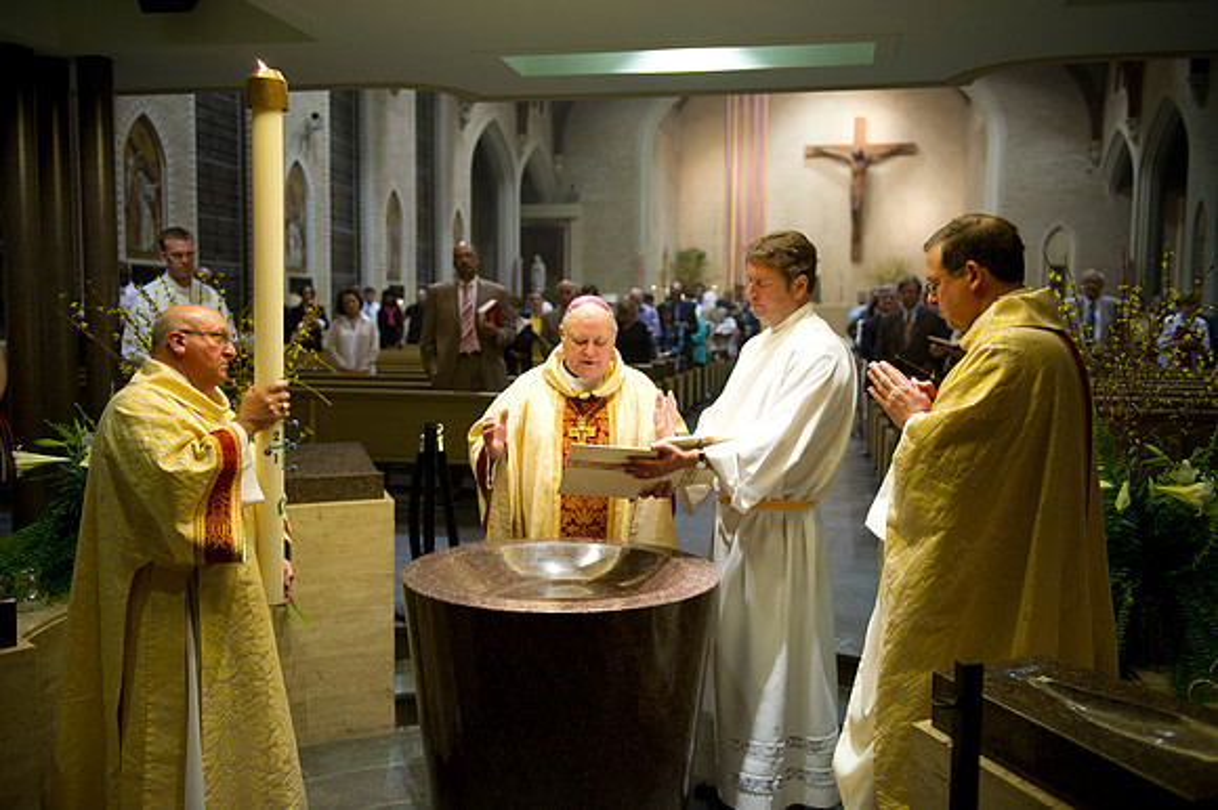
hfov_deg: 58.7
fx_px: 1082
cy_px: 405
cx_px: 609
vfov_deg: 41.1
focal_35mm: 32
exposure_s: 1/160
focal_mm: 32
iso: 2000
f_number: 2.8
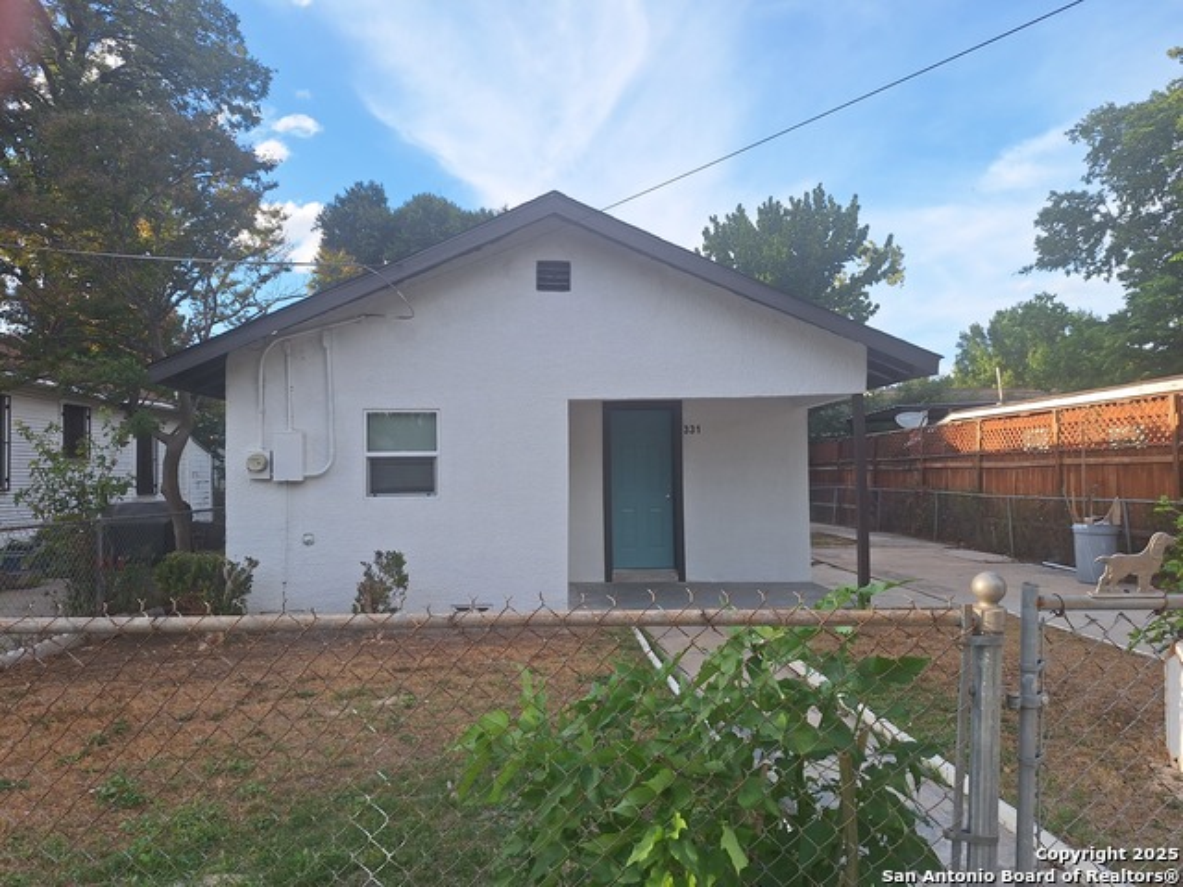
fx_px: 786
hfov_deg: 73.9
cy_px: 444
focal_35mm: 23
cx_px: 592
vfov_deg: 58.9
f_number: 1.8
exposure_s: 1/1271
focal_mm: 5.54
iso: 40
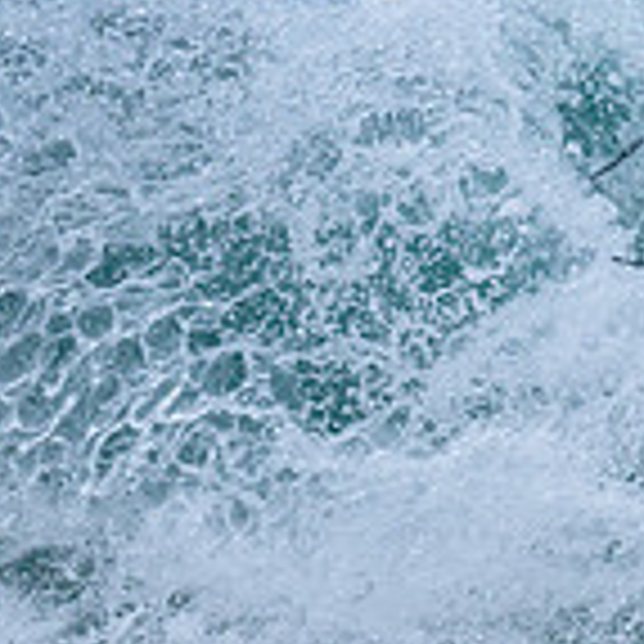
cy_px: 200
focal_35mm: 2755
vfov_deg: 0.6
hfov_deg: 0.6
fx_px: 57988
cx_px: 1274
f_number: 6.3
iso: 360
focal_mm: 800
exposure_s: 1/2000
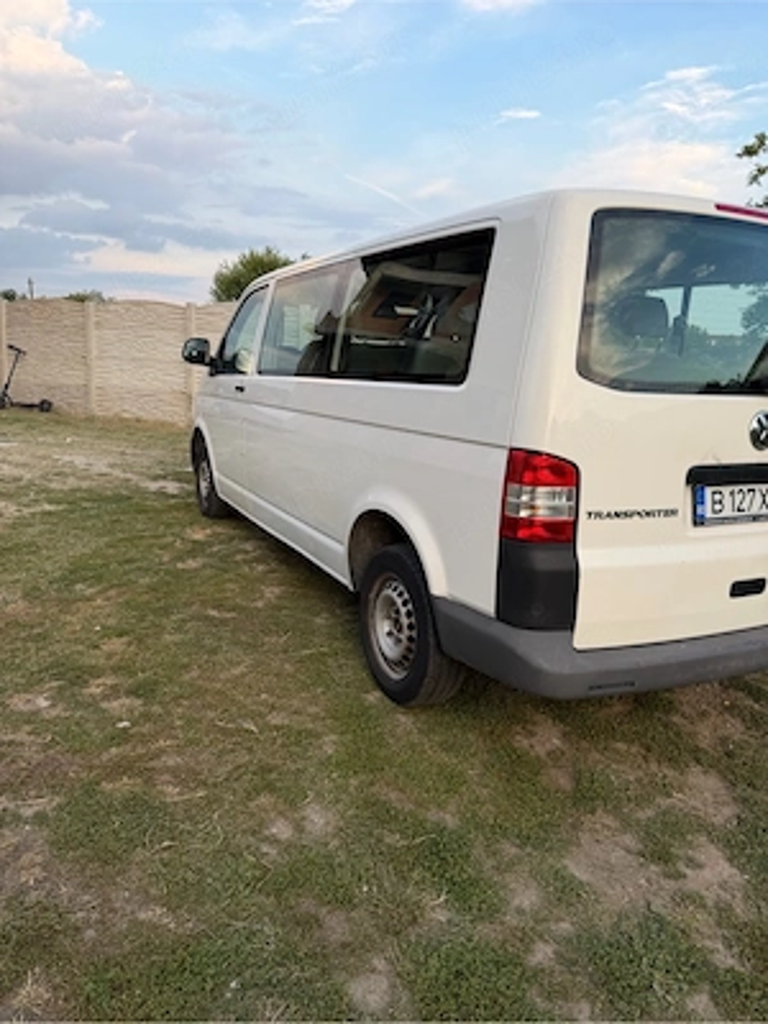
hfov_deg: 56.8
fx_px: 710
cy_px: 512
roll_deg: -4.3
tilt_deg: -10.3
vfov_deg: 71.6
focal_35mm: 24
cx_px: 384
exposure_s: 1/510
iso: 80
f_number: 1.78
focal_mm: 6.76
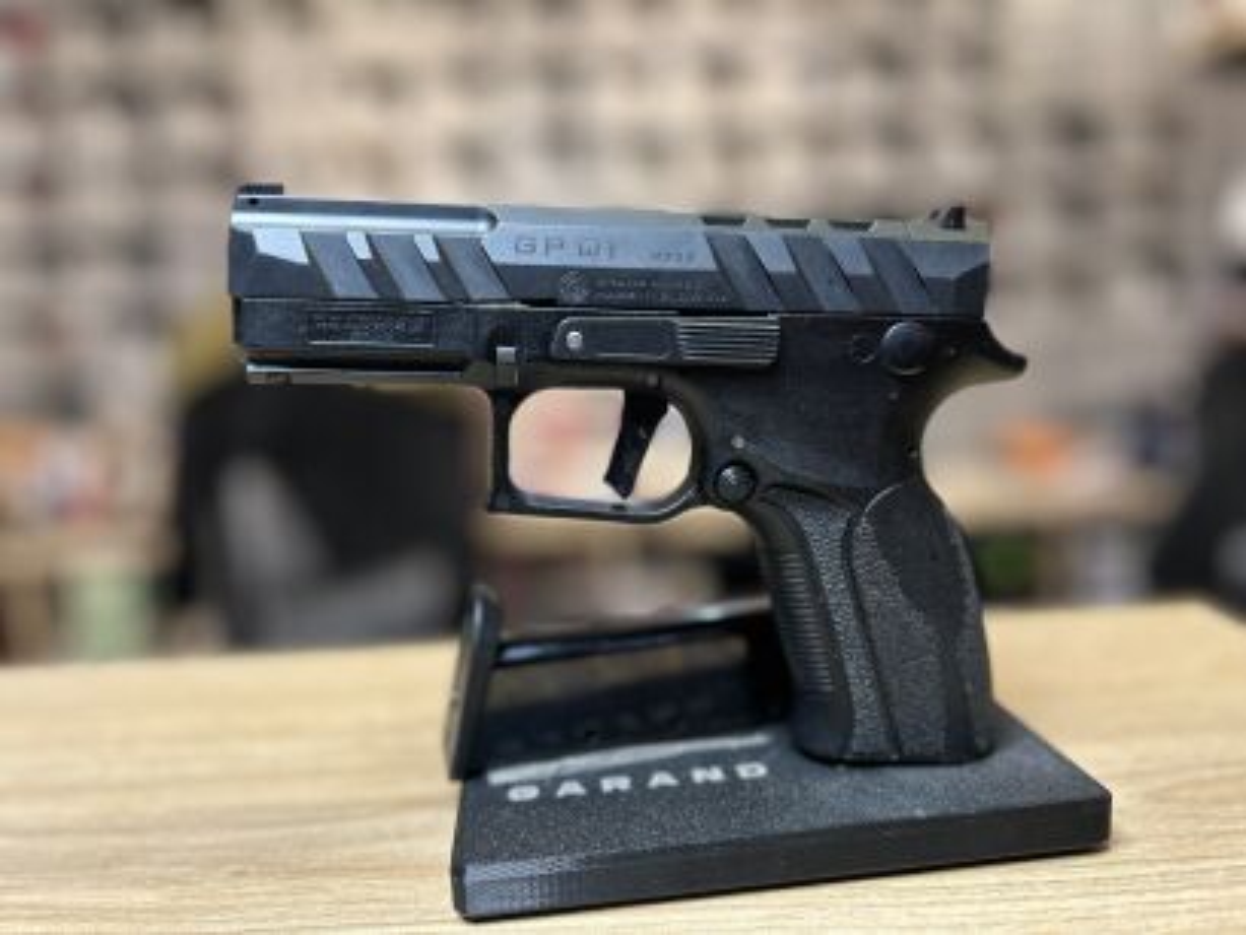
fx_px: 936
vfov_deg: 53.1
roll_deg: +2.5
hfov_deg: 67.3
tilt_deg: -9.3
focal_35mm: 26
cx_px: 623
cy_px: 468
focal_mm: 5.7
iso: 100
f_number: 1.5
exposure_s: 1/50
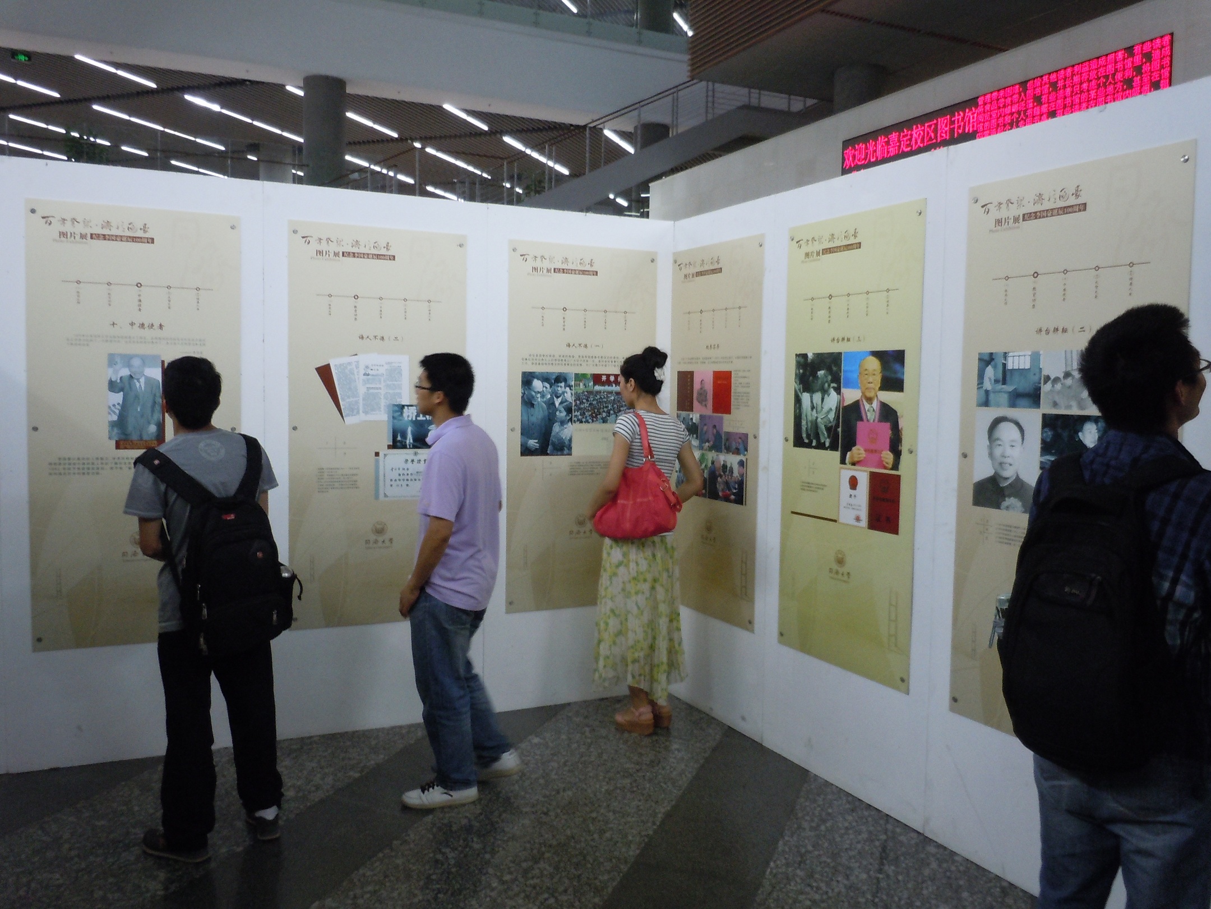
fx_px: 980
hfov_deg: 63.4
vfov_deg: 49.7
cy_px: 454
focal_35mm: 28
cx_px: 606
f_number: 3.7
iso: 400
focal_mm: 5
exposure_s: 1/13
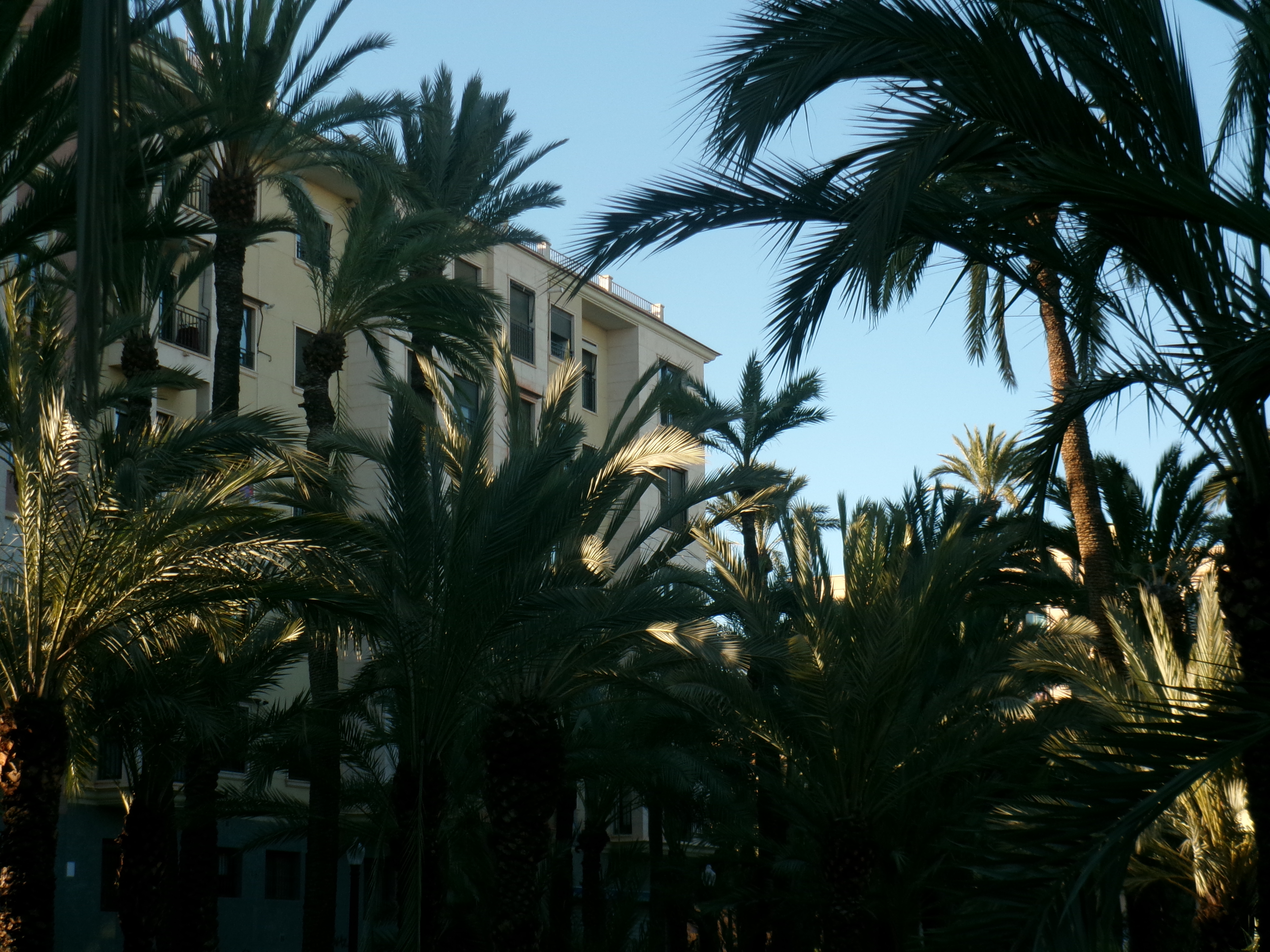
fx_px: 2862
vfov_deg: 18.9
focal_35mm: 78
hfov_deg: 25.0
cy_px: 476
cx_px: 635
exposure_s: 1/220
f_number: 5.4
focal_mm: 14
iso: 100
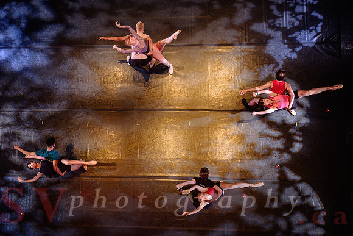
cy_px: 124
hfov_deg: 58.8
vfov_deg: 41.3
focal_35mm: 32
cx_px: 162
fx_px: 313
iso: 1600
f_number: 2.8
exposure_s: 1/125
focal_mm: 24
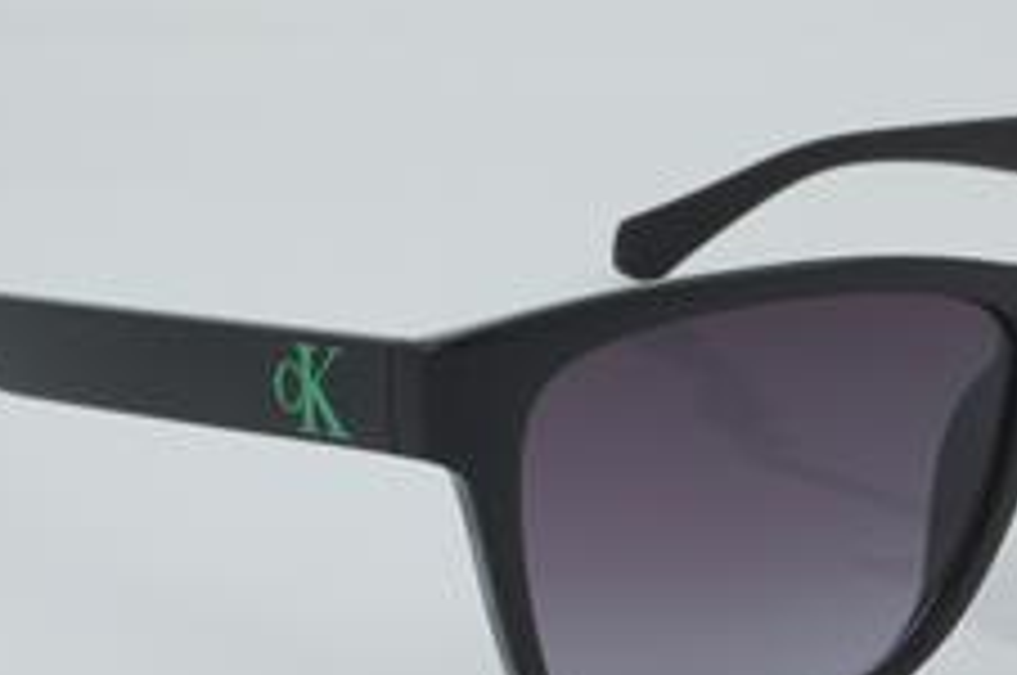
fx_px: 3752
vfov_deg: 10.3
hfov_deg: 15.4
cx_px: 657
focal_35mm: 133
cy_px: 441
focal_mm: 50
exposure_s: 1/4
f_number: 32
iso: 100
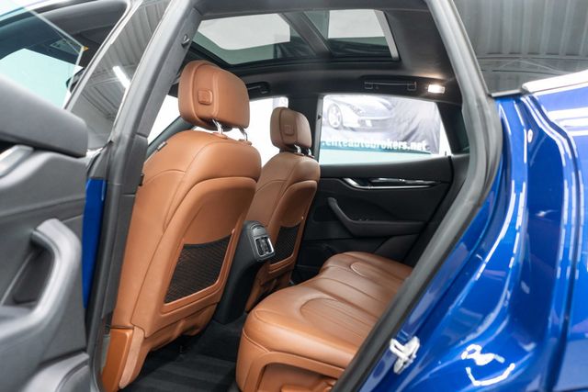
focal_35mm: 28
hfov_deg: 65.5
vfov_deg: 46.4
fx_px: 457
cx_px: 294
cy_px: 196
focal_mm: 28
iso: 2000
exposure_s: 1/60
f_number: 3.2
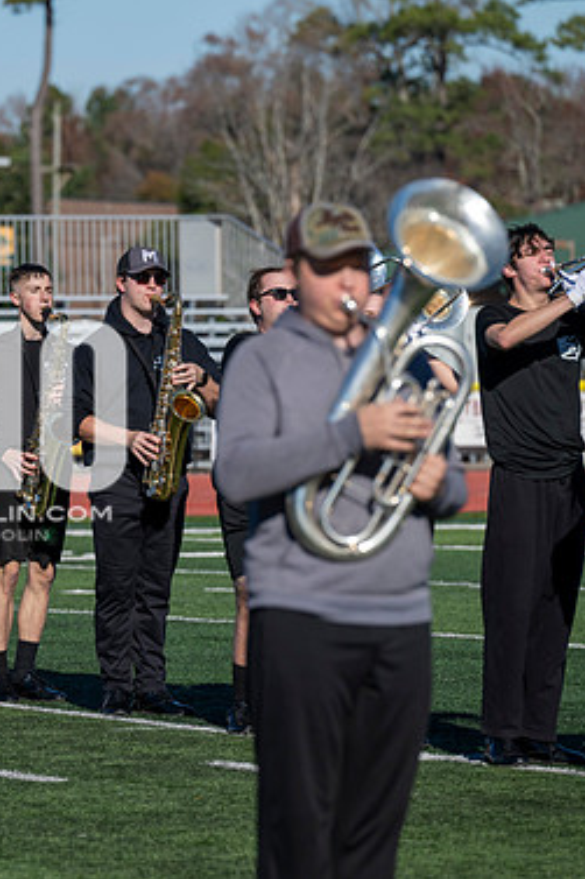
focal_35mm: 308
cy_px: 430
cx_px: -49
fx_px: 7514
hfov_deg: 4.4
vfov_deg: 6.7
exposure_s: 1/2000
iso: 200
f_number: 5
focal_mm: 200
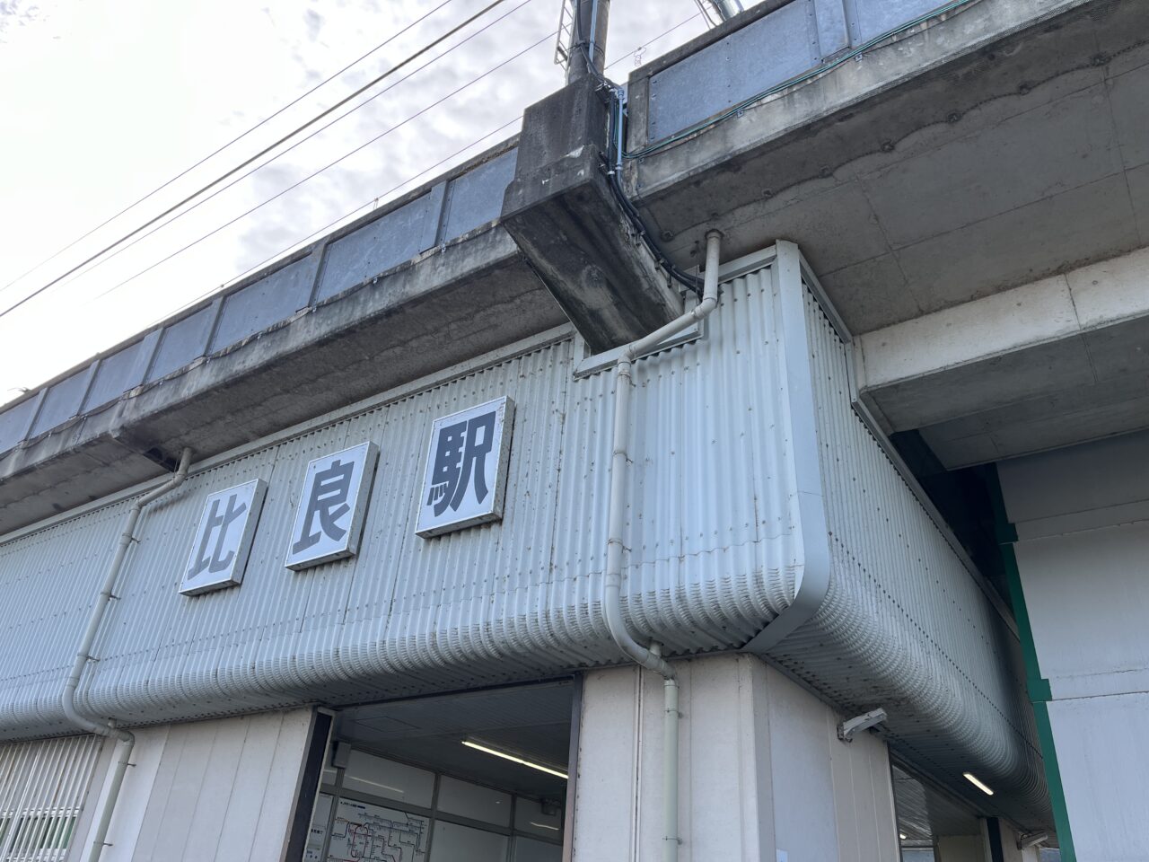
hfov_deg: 67.3
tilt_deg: +30.5
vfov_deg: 53.1
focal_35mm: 26
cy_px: 431
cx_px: 574
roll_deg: -4.4
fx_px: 863
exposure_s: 1/816
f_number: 1.6
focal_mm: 5.1
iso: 50
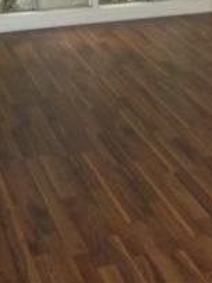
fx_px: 695
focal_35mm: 85
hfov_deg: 16.9
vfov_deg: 21.5
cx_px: 216
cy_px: -50
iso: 320
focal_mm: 6.5
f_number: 3.1
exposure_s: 1/30
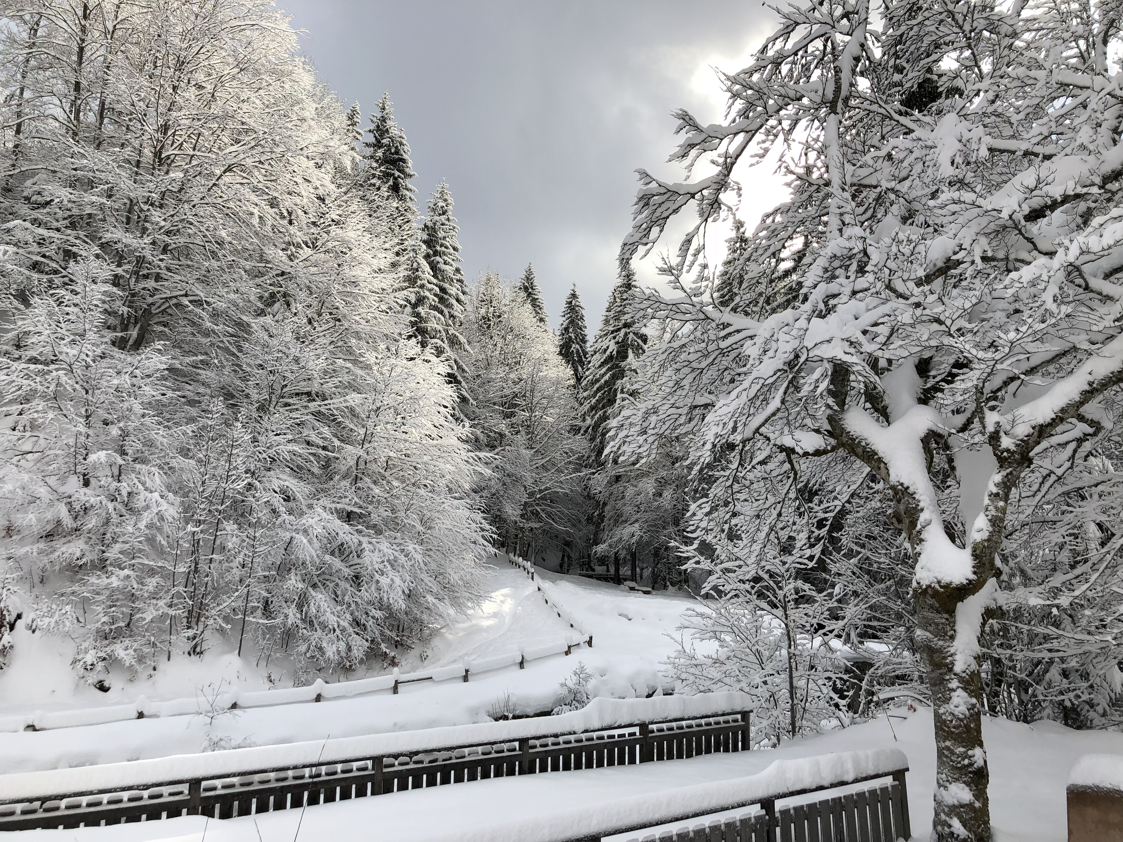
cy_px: 421
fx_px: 908
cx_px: 562
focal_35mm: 28
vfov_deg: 49.7
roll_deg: -0.4
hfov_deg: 63.4
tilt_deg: +11.5
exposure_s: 1/2667
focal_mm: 4
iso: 20
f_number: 1.8
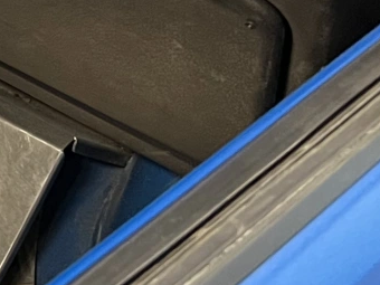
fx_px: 1614
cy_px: -4
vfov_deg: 10.0
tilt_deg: -33.8
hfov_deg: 10.6
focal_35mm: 147
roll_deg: +3.3
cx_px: -649
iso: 500
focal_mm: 5.7
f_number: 1.5
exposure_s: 1/33
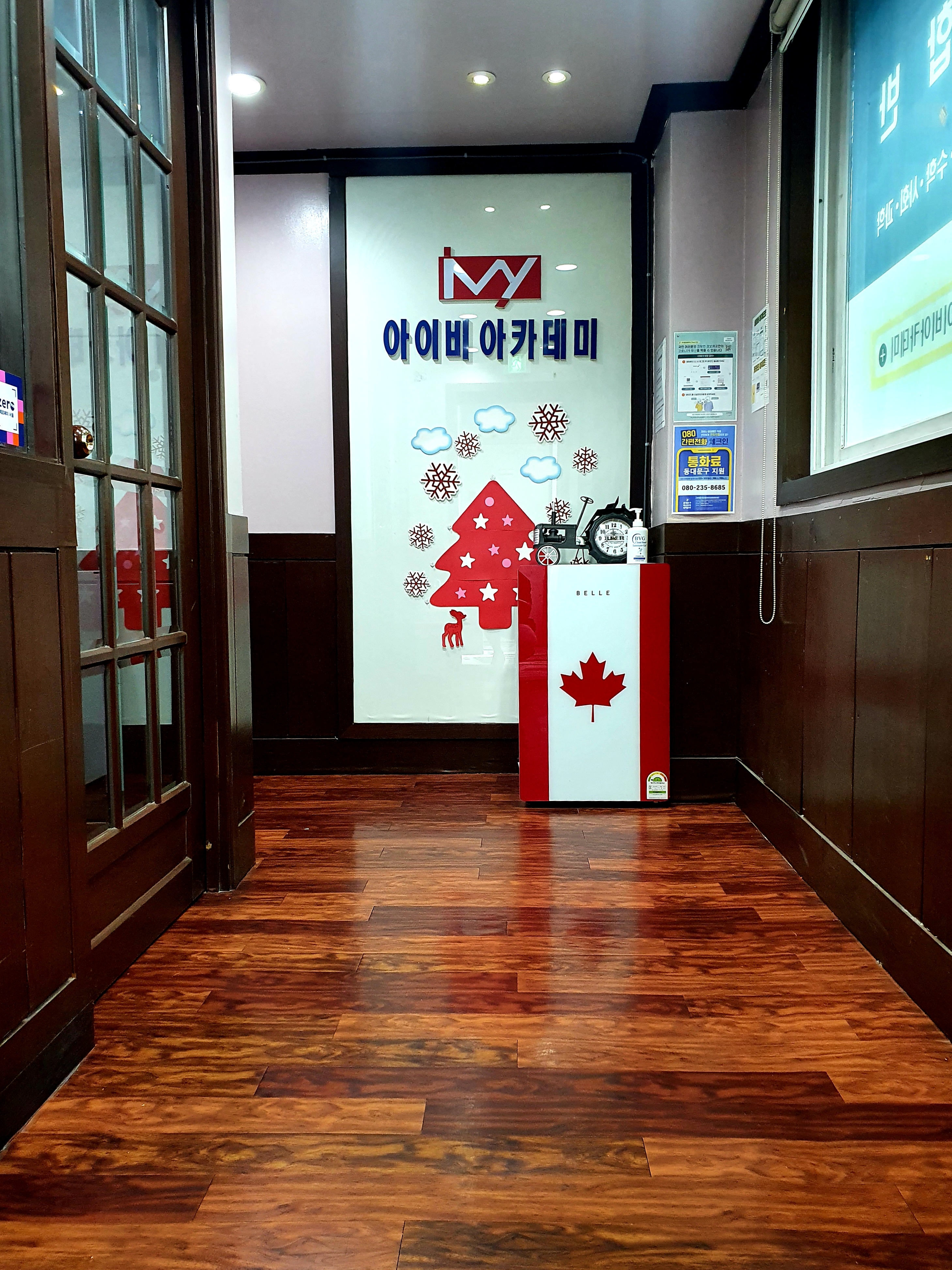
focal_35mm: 26
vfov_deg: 67.3
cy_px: 635
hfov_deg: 53.1
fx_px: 953
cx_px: 476
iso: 320
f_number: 2.4
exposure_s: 1/40
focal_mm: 4.32
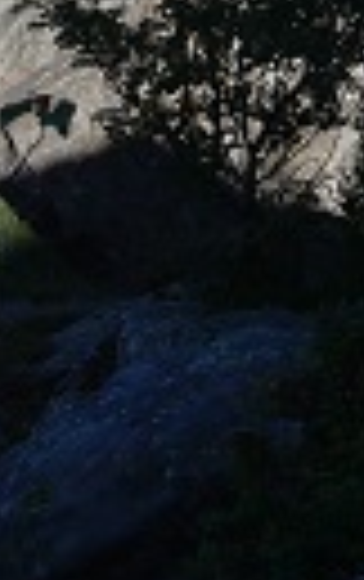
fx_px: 4872
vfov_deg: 6.2
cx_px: 757
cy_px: -1218
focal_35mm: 308
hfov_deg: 4.2
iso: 100
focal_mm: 26
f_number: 10
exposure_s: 1/160
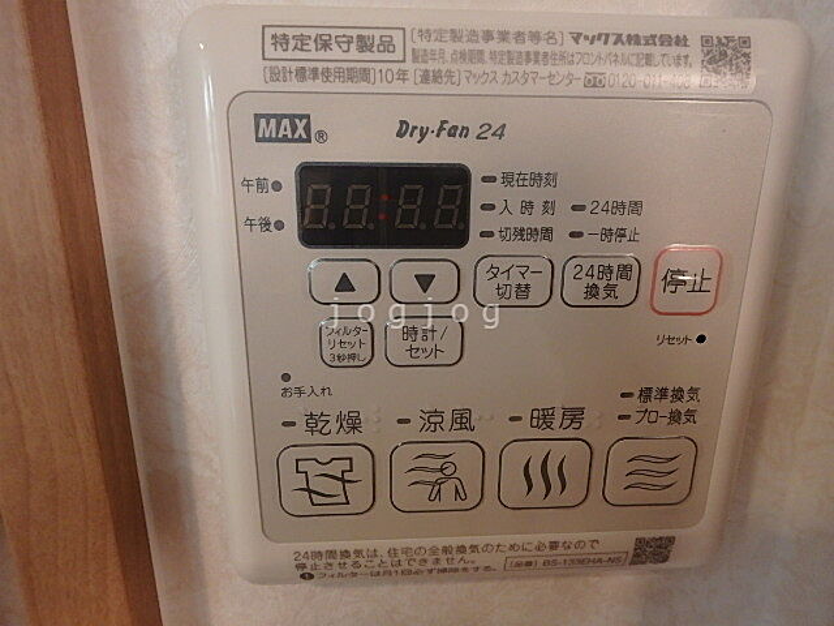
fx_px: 506
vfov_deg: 63.4
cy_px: 313
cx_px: 417
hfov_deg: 79.0
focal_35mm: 21
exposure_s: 1/30
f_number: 3.5
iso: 400
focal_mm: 3.7
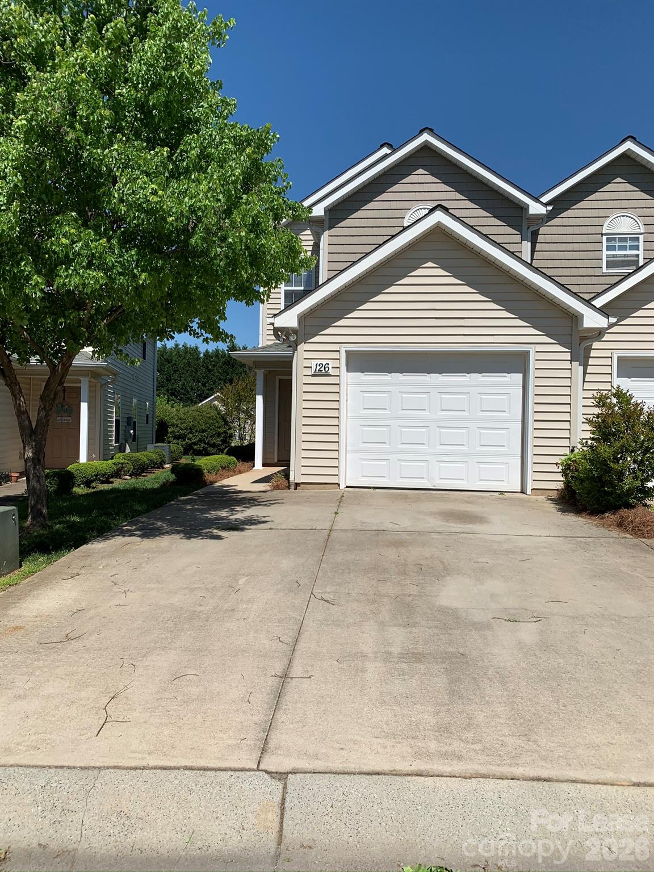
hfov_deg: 53.1
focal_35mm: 26
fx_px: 655
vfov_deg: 67.3
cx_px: 327
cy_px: 436
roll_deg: -2.0
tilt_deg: +0.3
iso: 25
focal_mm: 4.25
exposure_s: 1/4464
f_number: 1.8
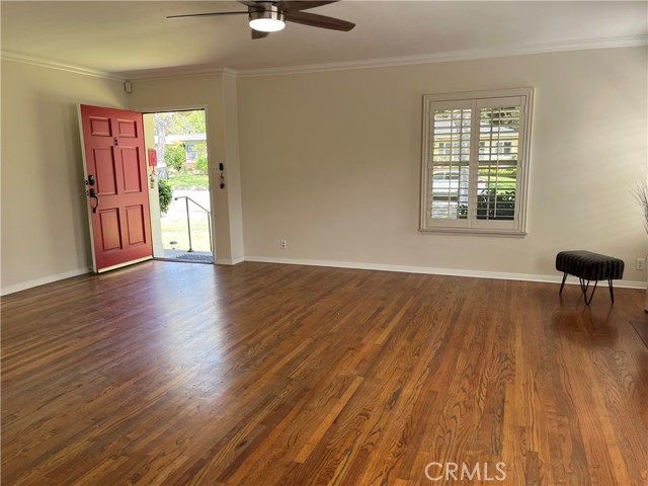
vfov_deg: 53.1
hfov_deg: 67.3
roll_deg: +0.8
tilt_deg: -10.5
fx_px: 487
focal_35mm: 26
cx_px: 324
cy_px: 243
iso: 50
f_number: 1.6
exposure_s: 1/148
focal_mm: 5.1
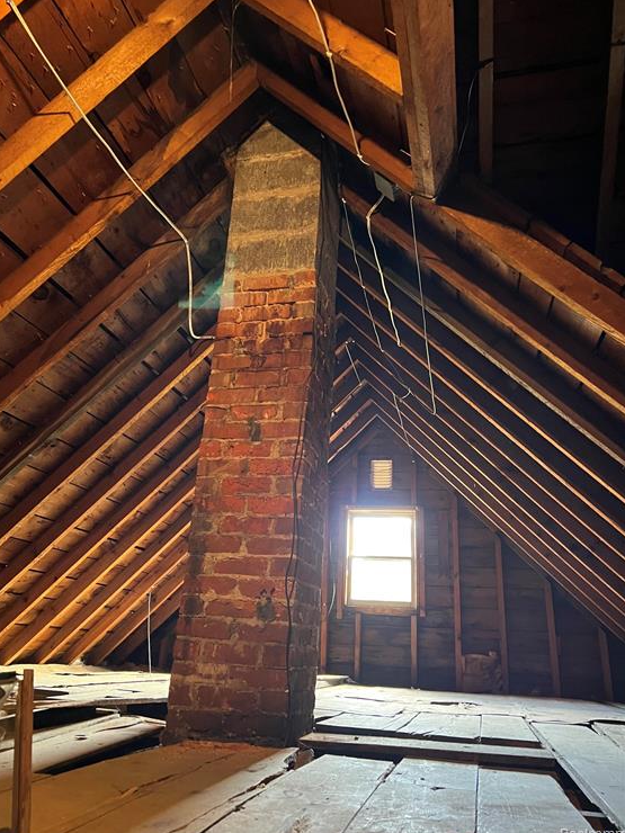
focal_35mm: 27
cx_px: 303
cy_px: 412
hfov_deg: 51.3
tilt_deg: +21.7
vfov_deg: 65.3
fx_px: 650
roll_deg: -3.1
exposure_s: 1/40
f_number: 1.5
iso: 640
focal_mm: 5.7
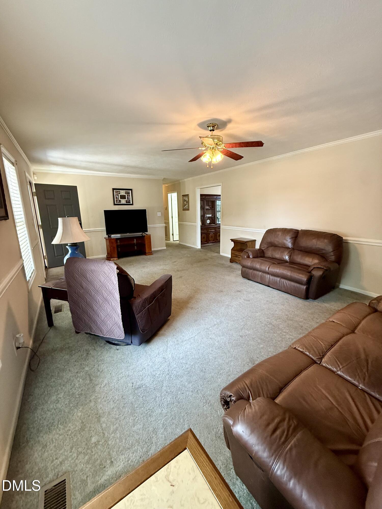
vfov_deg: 102.1
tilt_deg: -12.0
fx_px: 206
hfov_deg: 85.7
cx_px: 191
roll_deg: +1.3
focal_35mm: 14
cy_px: 254
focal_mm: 2.22
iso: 320
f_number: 2.2
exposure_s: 1/60
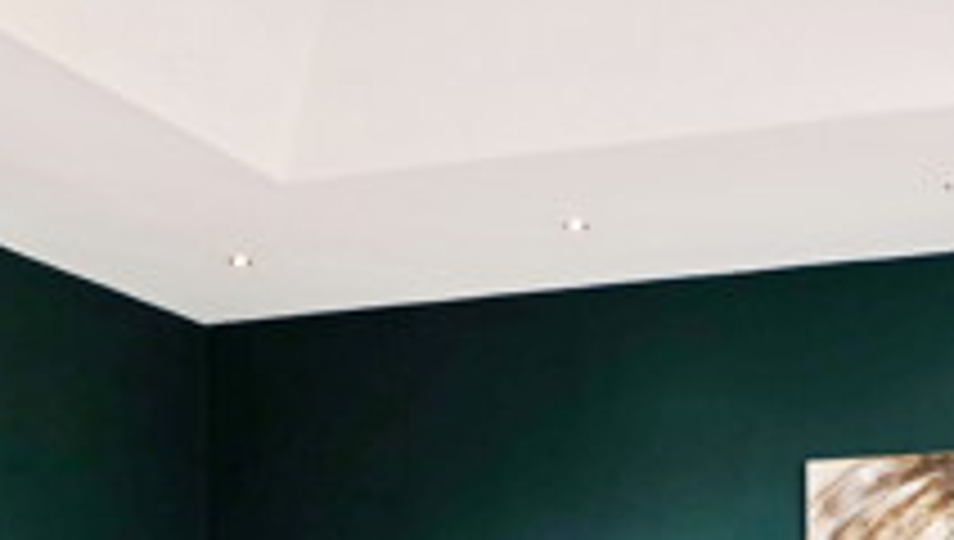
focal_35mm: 71
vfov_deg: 15.6
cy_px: 842
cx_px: 860
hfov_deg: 28.5
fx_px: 1799
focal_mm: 16
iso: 400
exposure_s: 1/85
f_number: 3.5
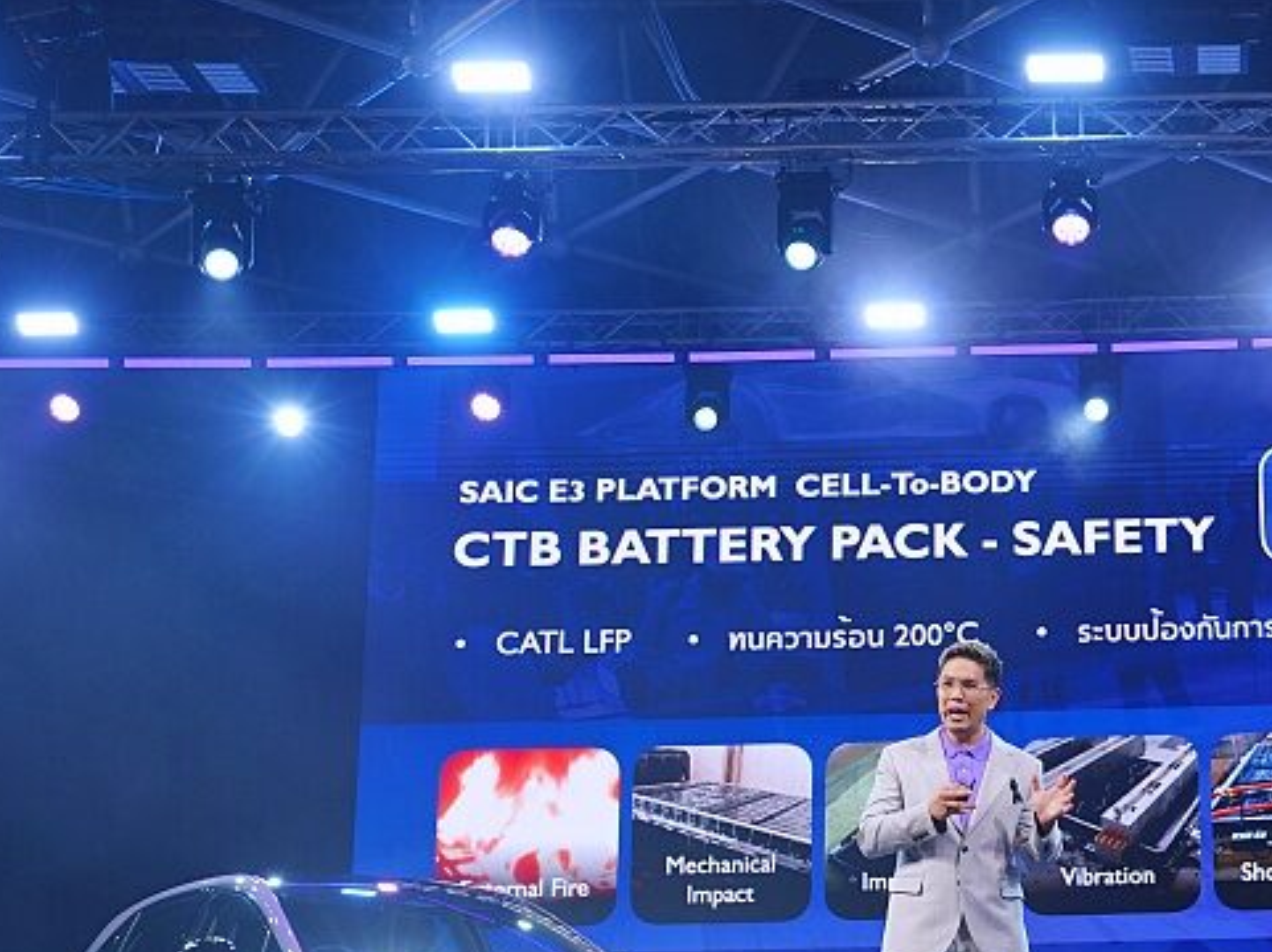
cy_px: 600
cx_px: 1219
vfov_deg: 22.8
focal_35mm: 64
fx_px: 2350
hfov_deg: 28.7
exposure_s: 1/160
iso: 800
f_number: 5.6
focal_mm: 32
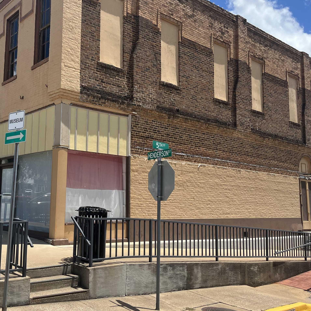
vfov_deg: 44.9
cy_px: 151
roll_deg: -1.5
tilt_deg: +8.5
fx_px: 376
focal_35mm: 37
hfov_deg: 43.9
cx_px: 91
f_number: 1.6
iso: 50
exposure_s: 1/3521
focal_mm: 5.1
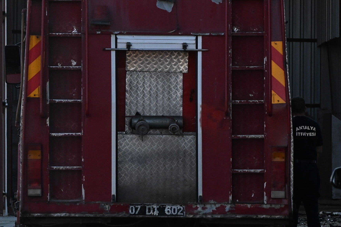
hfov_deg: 5.2
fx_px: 3775
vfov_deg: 3.4
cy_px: 58
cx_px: 381
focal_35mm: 399
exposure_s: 1/2500
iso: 560
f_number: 4
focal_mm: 83
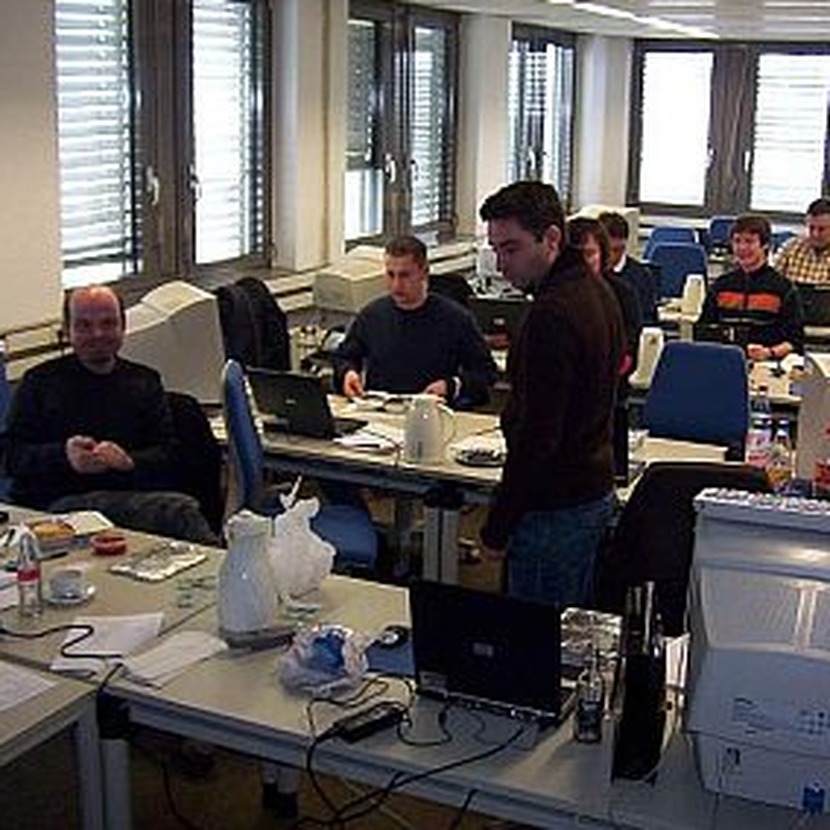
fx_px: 1221
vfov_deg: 37.5
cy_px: 392
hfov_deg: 37.5
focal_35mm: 45
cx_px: 438
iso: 140
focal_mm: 5.54
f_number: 2.76
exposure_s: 1/30
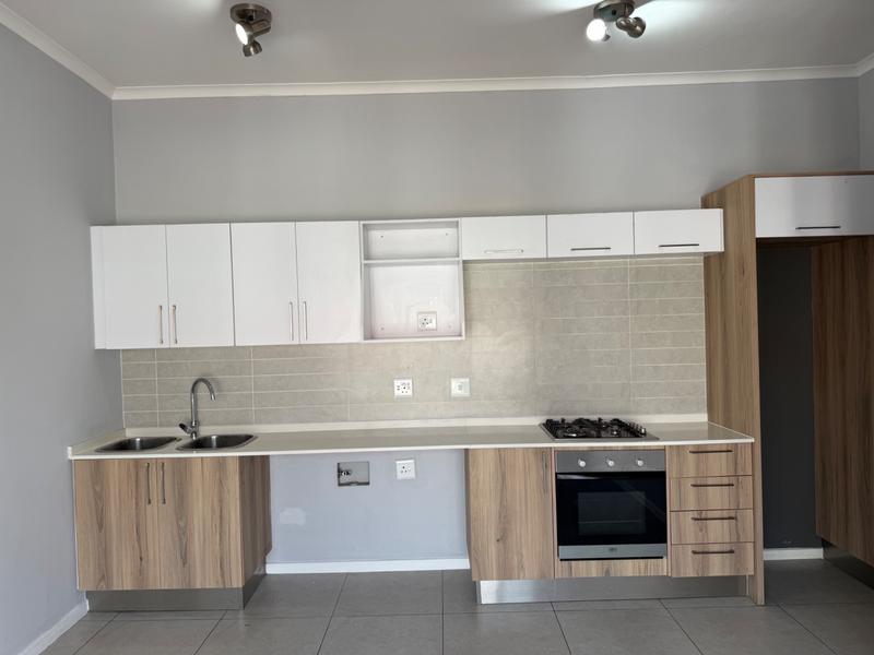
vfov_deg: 56.8
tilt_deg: -0.6
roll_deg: +1.6
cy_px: 328
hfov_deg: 71.6
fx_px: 606
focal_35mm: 24
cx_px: 437
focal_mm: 6.76
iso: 64
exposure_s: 1/194
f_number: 1.78
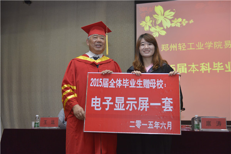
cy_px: 77
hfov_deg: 46.4
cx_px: 116
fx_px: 269
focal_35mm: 42
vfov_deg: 31.9
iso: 1600
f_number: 2.8
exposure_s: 1/125
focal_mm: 42
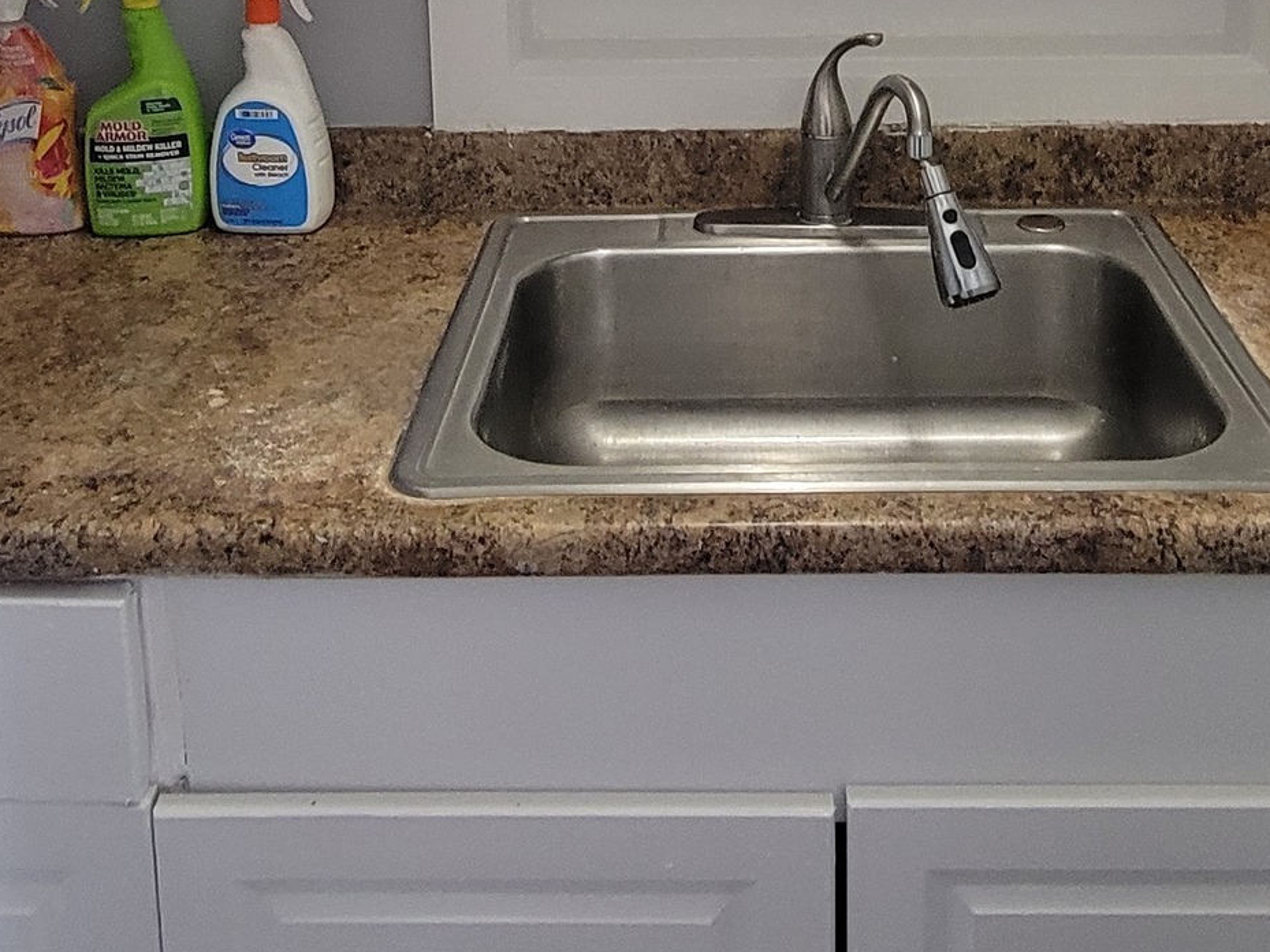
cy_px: -49
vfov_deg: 30.6
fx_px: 1578
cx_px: 693
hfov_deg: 43.8
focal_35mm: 43
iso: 320
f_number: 2.2
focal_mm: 2.2
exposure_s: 1/30
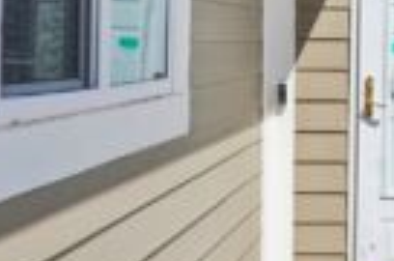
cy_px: 39
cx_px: 449
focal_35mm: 59
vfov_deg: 22.5
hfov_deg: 30.0
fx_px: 644
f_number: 8
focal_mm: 20
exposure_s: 1/1250
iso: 400
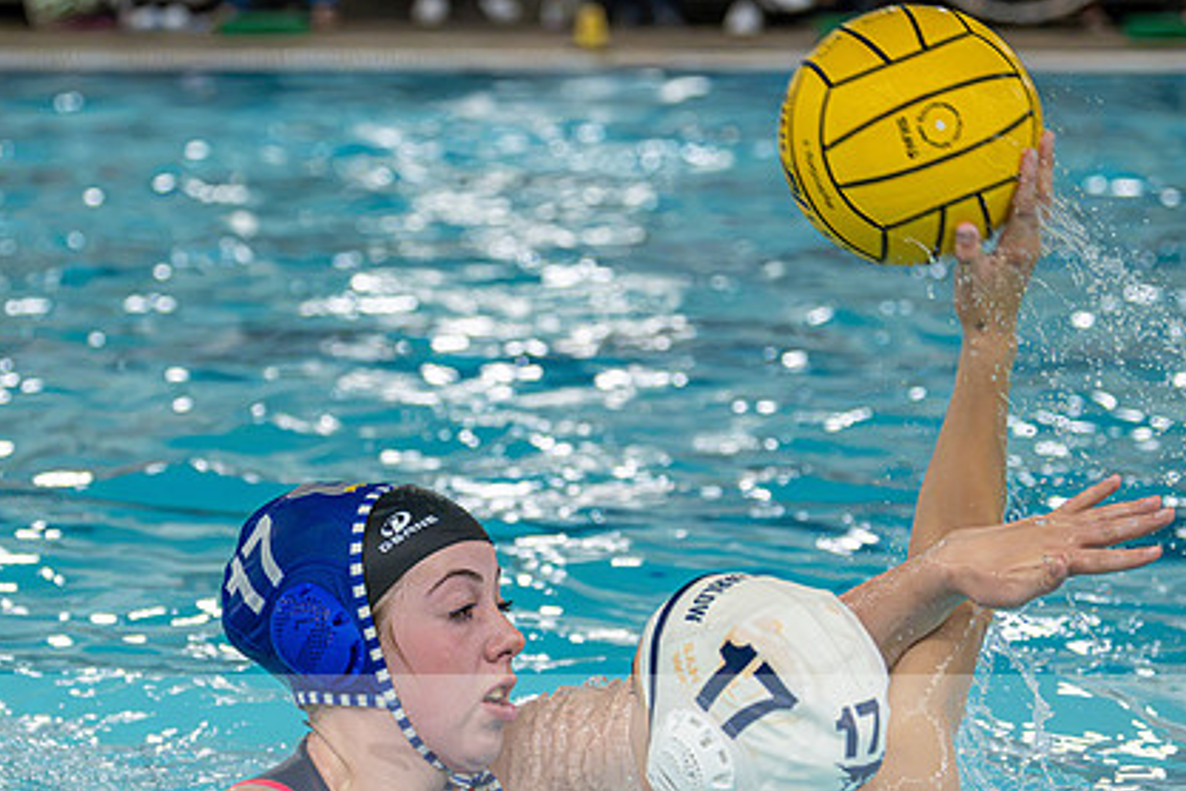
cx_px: 325
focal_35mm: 176
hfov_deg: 11.7
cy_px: 583
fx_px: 5798
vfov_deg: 7.8
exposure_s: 1/1000
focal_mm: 100
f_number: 4
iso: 7200
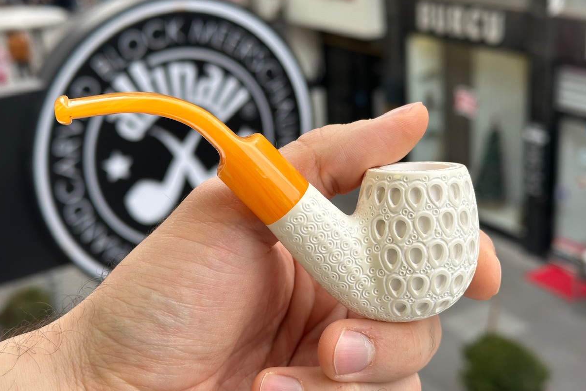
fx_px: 863
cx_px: 286
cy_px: 191
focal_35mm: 53
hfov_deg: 37.5
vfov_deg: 25.5
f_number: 1.78
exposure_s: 1/241
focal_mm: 6.86
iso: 50
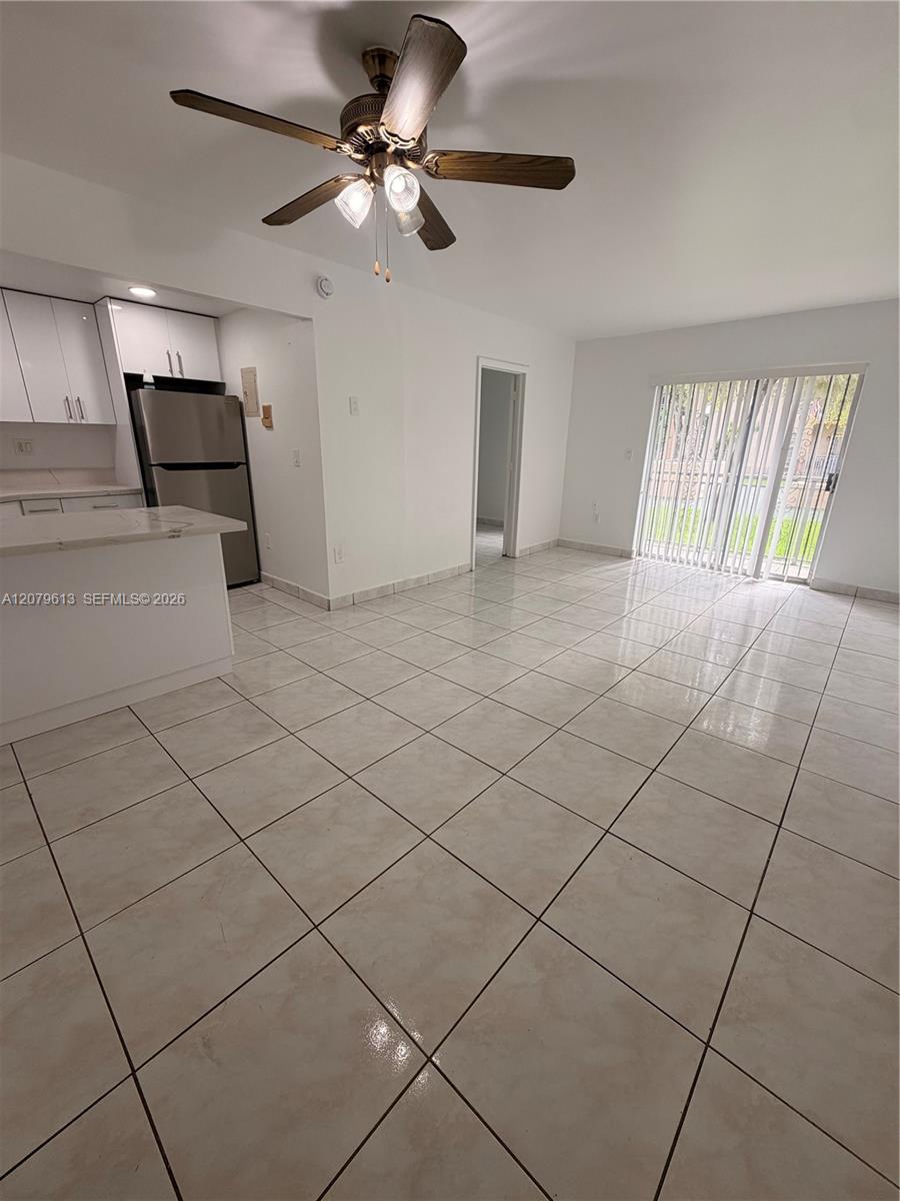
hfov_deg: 85.7
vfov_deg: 102.1
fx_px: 485
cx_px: 450
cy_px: 600
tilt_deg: -17.9
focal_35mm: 14
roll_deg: -0.4
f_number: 2.2
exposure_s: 1/120
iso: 100
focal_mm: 2.22
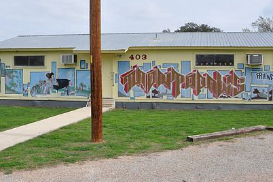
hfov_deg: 49.1
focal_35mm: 39
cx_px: 172
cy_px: 81
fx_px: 295
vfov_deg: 34.1
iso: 200
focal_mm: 18
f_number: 9
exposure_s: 1/320
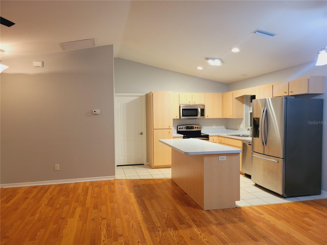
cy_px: 122
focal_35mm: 26
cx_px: 164
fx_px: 246
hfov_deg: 67.3
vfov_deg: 53.1
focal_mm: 5.4
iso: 200
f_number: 1.8
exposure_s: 1/40
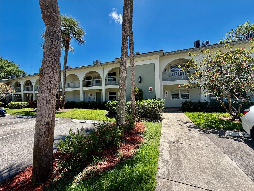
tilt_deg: +0.5
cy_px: 96
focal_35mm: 14
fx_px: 103
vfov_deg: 85.7
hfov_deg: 102.1
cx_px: 127
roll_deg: +2.1
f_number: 2.2
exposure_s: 1/770
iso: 32
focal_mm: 2.22
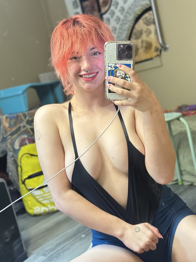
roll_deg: +13.7
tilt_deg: -15.0
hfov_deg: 30.3
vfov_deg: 39.7
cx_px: 98
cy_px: 131
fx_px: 362
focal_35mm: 48
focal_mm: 6.86
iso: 1000
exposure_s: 1/30
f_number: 1.78
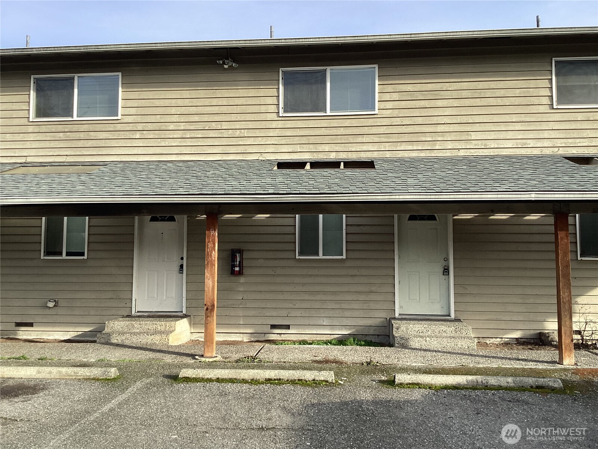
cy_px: 224
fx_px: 536
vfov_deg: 45.4
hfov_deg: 58.4
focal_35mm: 31
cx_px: 299
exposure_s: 1/403
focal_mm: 3.3
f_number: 2.4
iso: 25
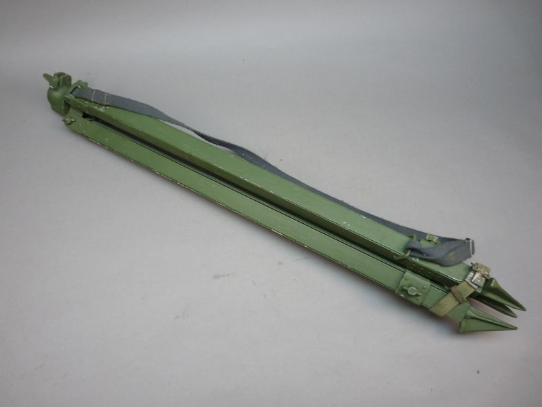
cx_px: 271
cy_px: 204
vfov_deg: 51.4
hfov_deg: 65.3
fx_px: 423
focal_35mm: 27
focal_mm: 4.8
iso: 125
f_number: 2.8
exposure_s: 1/30
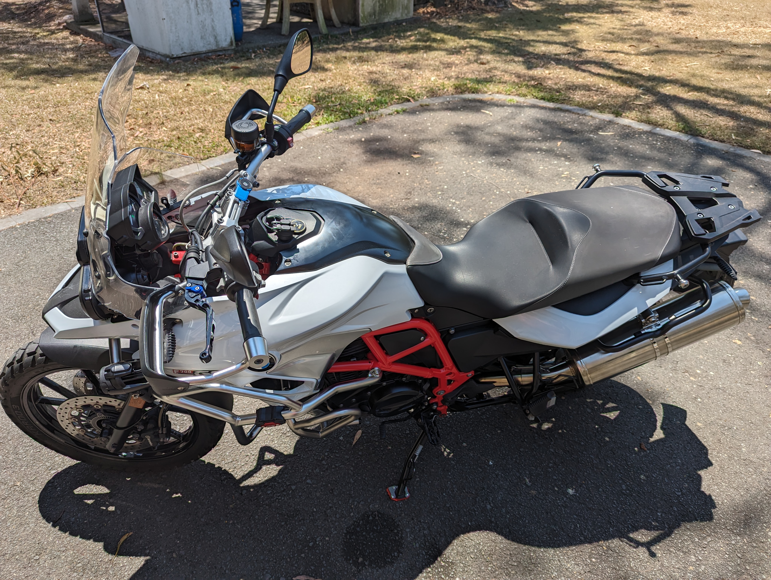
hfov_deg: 71.5
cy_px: 290
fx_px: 535
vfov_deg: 56.9
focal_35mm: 24
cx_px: 386
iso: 42
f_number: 1.85
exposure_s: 1/2217
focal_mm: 6.81
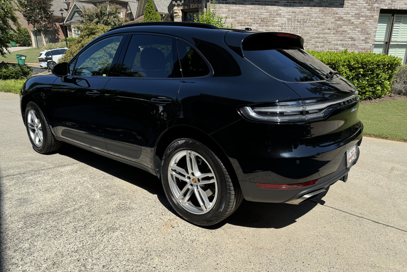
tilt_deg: -17.5
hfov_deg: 71.5
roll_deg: -0.2
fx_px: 283
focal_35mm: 25
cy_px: 137
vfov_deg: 51.3
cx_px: 204
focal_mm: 6.76
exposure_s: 1/3802
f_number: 1.78
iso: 80
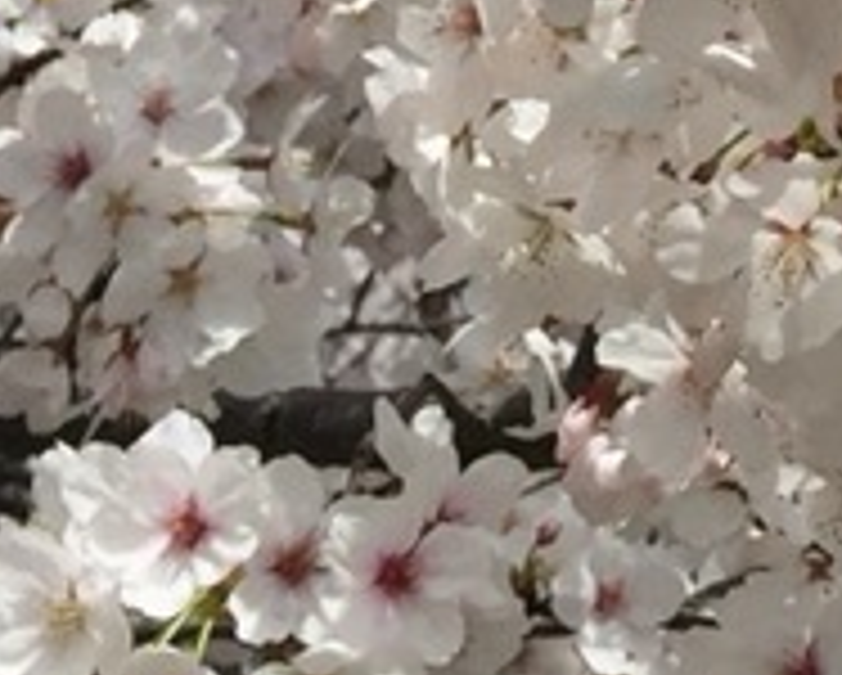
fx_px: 5039
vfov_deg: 6.9
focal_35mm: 202
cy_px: -1364
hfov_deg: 9.2
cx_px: 1378
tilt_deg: +36.3
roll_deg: +5.6
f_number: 2.2
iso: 32
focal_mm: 4.15
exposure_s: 1/2639
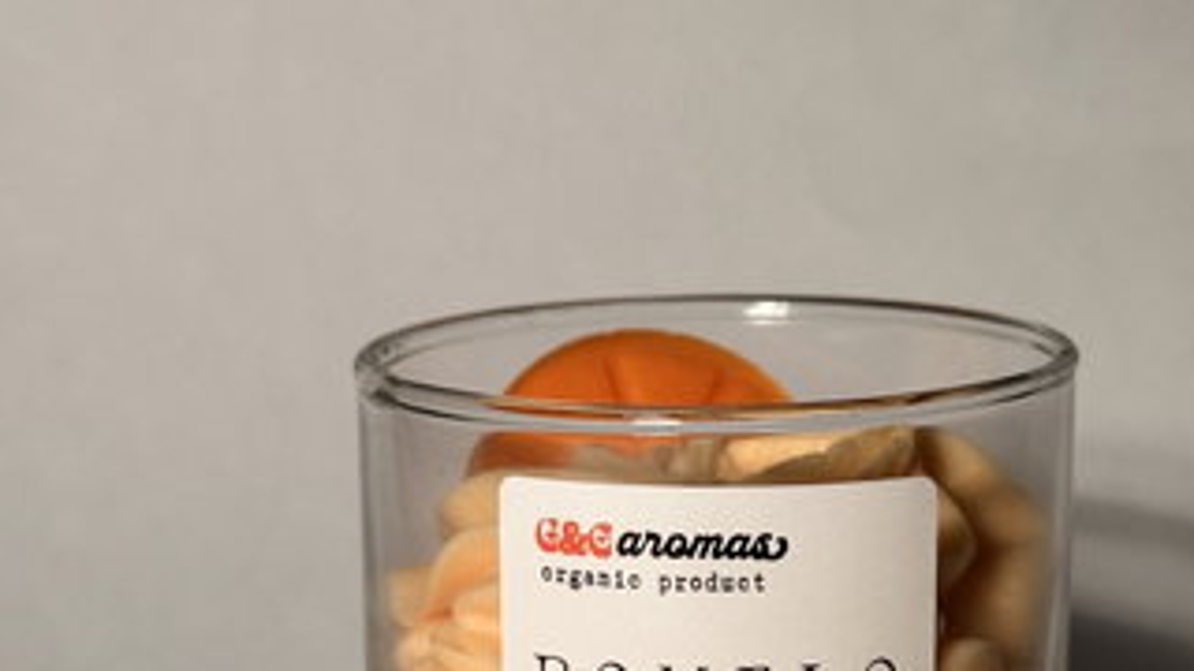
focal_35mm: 87
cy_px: 576
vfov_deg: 13.8
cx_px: 743
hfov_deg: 24.4
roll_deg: +0.1
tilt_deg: -12.2
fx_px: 2754
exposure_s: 1/1212
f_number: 1.78
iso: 64
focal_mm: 6.86
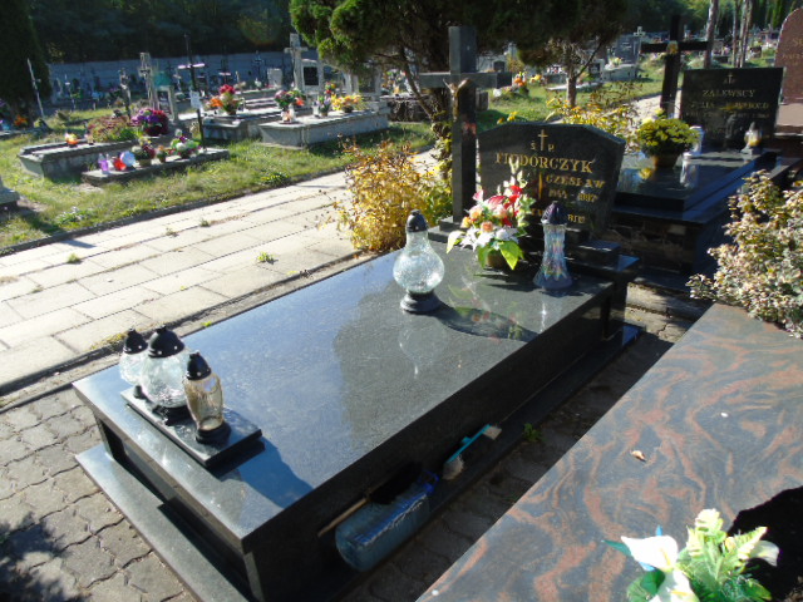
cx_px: 402
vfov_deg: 54.9
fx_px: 580
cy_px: 301
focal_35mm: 25
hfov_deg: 69.4
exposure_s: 1/320
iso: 80
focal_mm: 4.4
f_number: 3.4
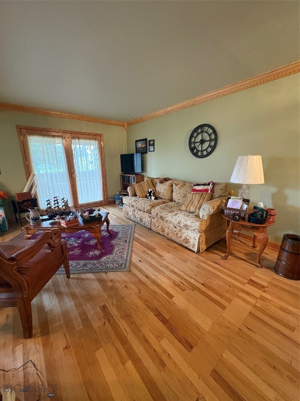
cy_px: 200
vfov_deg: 102.1
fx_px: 162
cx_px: 150
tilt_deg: -12.9
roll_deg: +0.9
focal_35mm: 14
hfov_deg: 85.7
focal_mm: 2.22
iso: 640
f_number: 2.2
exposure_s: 1/40
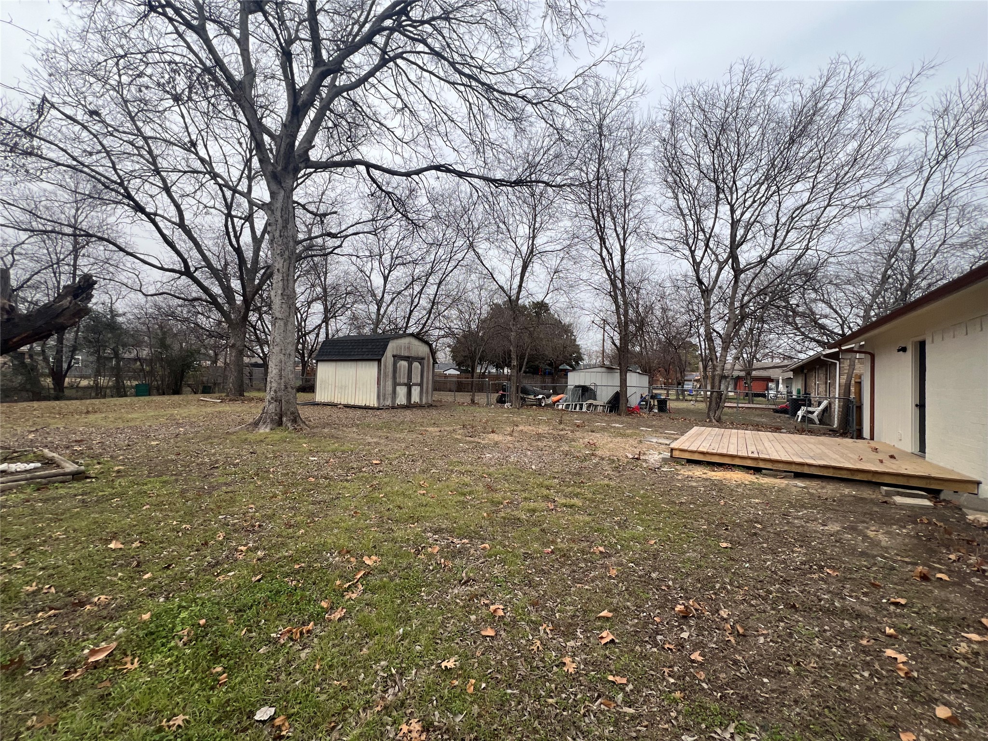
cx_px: 494
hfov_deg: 106.2
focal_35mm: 13
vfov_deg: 89.9
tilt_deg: +1.5
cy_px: 370
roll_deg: -1.7
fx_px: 371
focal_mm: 1.57
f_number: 1.8
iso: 32
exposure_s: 1/827
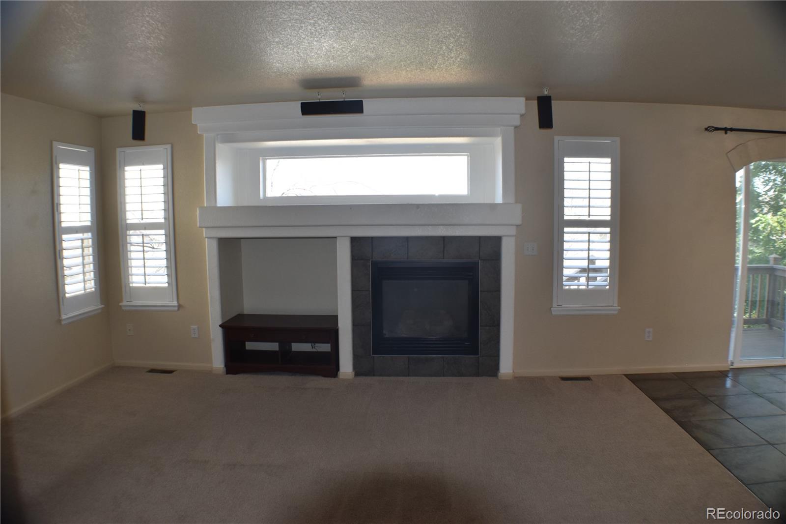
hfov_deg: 57.2
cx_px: 393
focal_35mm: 33
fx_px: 720
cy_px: 262
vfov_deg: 40.0
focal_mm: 22
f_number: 5.6
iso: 560
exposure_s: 1/125
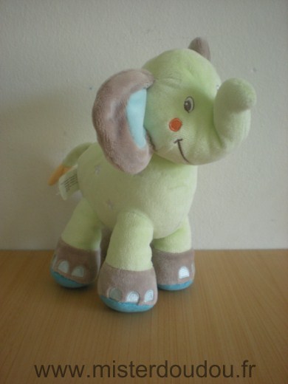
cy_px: 192
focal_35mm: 38
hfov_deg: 37.7
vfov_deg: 49.0
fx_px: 422
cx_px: 144
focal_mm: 6.3
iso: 200
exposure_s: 1/38.6
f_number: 3.1
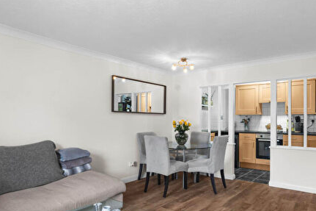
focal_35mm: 26
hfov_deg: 69.3
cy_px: 122
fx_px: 228
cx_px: 170
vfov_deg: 49.3
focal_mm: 16
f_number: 7.1
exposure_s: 1/2
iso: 320
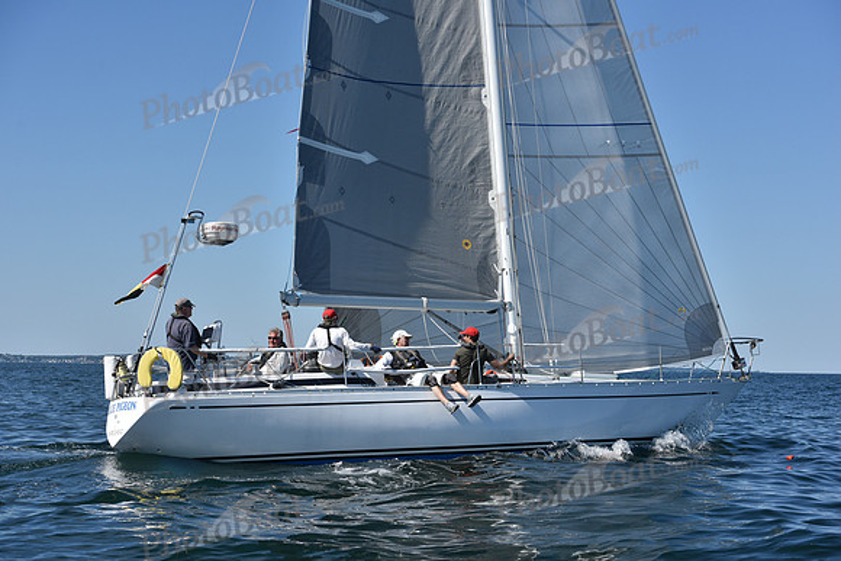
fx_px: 1636
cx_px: 420
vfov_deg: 19.5
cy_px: 280
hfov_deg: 28.8
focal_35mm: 70
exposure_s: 1/1600
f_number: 7.1
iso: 250
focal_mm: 70
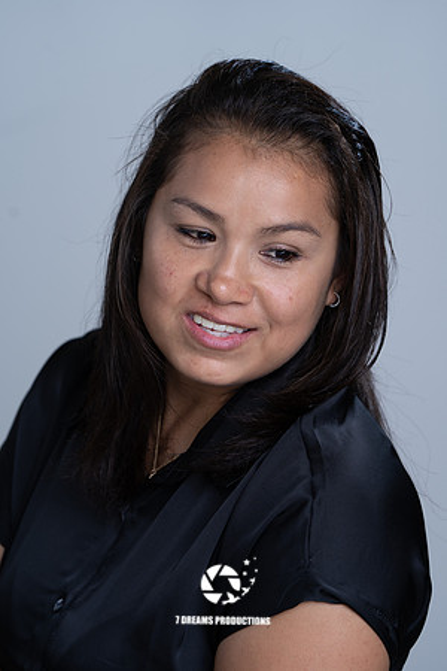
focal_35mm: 173
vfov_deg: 11.9
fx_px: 3222
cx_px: 224
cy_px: 336
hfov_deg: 7.9
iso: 160
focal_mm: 173
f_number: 5.6
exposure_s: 1/200
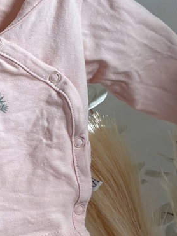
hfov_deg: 12.6
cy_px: 96
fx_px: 791
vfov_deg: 17.0
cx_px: -14
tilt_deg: -9.6
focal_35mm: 116
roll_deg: -0.4
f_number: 1.6
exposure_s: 1/121
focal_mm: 5.96
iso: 32
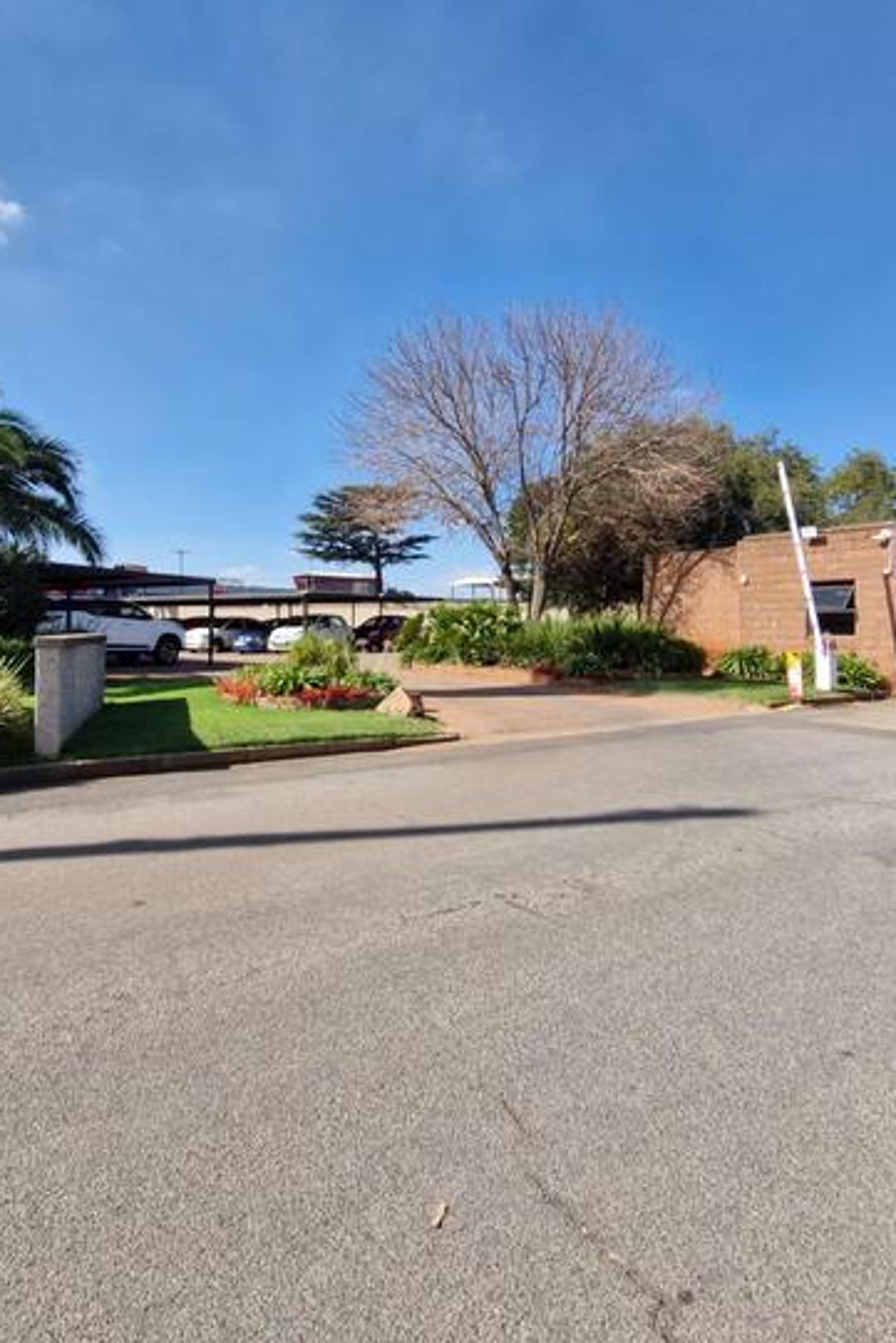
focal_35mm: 20
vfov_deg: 83.8
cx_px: 385
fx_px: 746
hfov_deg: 61.7
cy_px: 623
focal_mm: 1.74
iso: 50
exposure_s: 1/1324
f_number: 2.2
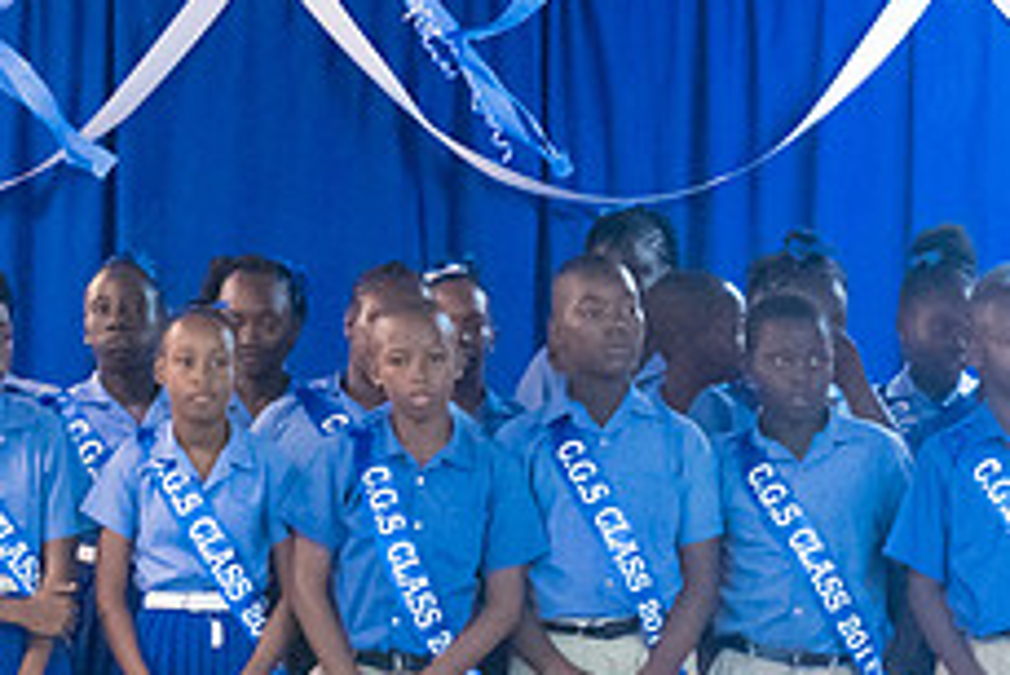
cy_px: 655
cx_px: 503
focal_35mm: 258
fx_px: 7243
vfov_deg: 5.3
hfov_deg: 8.0
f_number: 6.3
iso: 25600
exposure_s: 1/200
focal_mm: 102
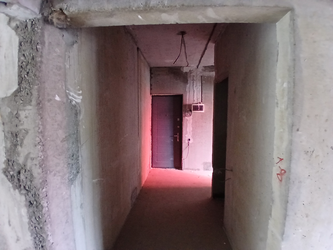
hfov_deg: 91.0
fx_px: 164
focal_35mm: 17
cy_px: 125
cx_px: 166
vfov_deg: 74.7
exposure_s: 1/20
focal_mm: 1.4
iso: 800
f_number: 2.2
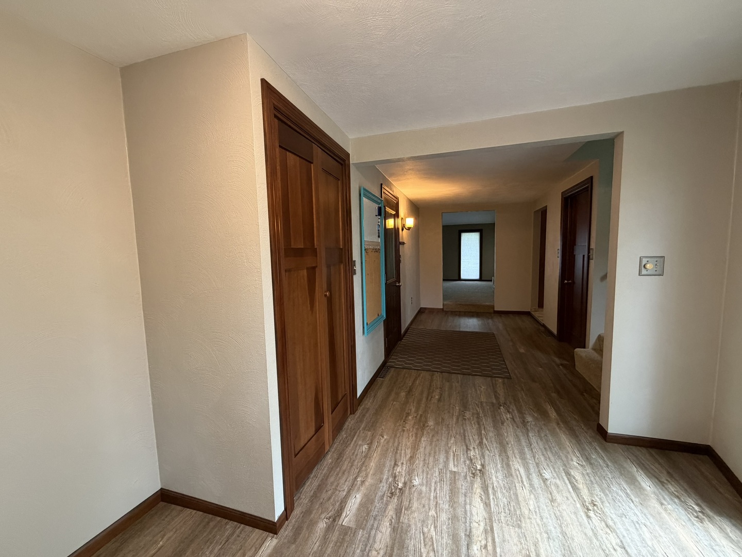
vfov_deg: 85.7
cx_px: 371
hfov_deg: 102.1
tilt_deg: -5.7
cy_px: 278
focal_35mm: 14
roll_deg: +2.1
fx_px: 300
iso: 320
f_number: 2.2
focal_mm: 2.22
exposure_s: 1/60
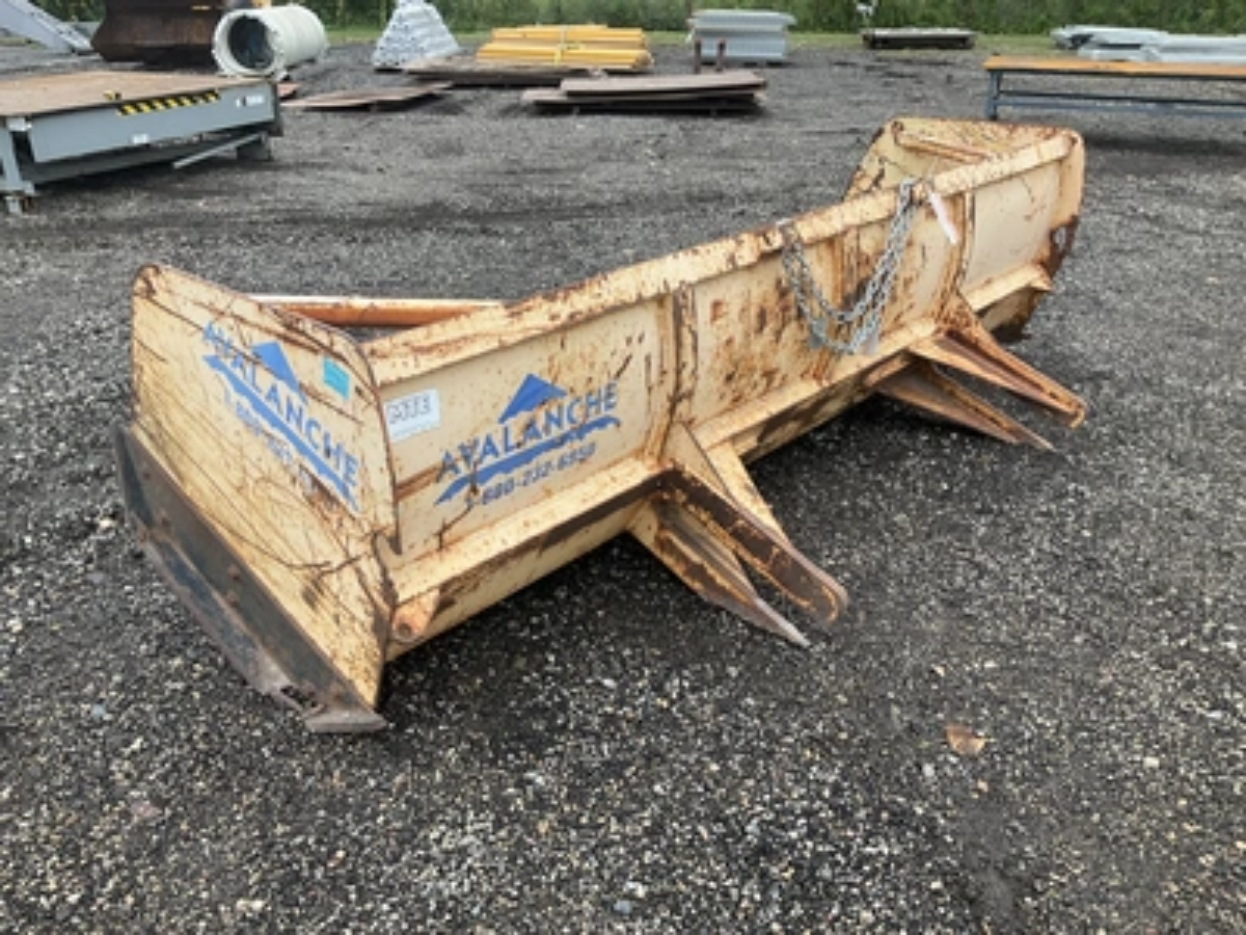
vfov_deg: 48.2
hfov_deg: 61.7
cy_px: 468
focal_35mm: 29
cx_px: 623
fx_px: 1044
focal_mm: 3
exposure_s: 1/367
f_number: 1.8
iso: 25
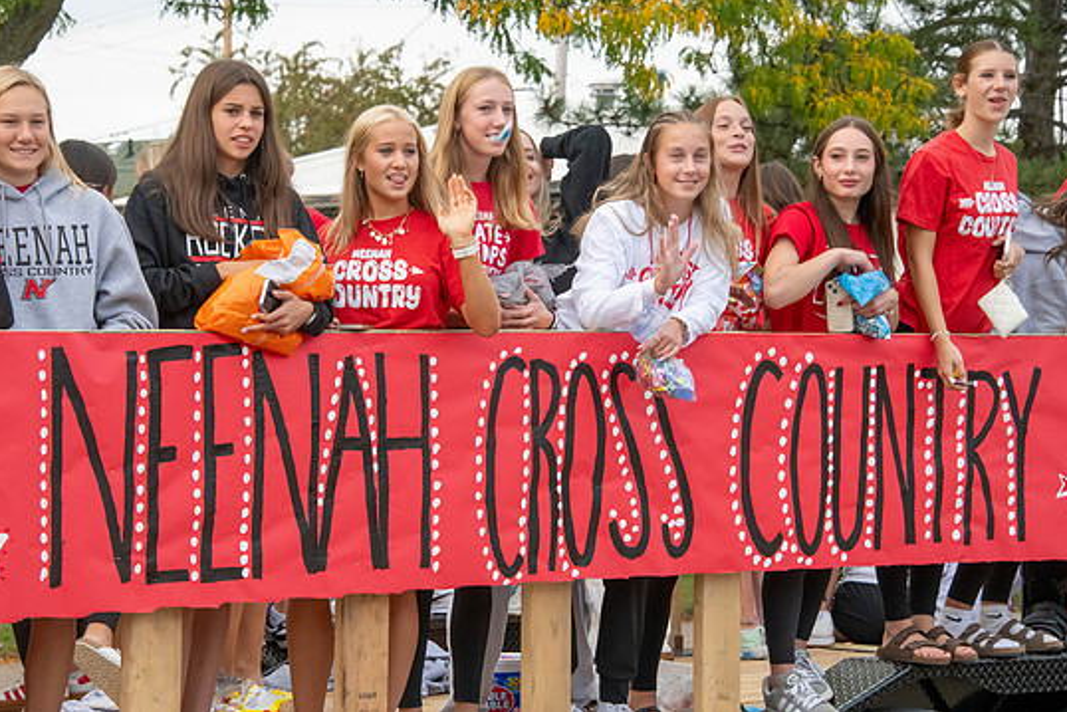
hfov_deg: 16.4
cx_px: 506
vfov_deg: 11.0
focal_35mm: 125
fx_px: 3706
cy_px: 330
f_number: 11
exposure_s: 1/400
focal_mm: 116
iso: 3200
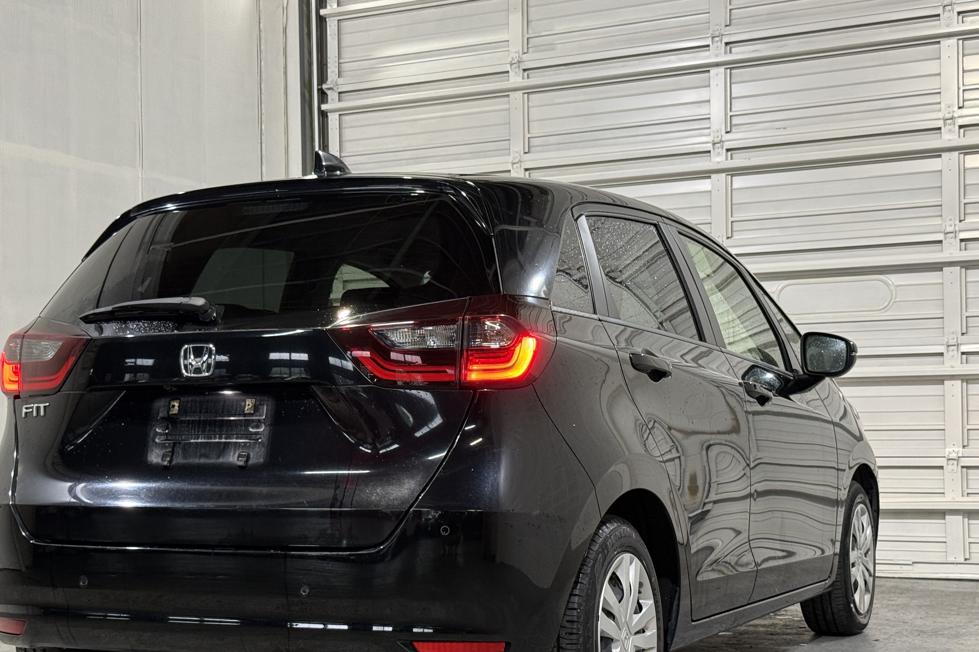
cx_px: 441
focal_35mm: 60
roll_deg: +0.6
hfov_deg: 33.4
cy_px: 409
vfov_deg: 22.6
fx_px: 1632
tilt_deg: +0.3
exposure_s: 1/60
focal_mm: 6.76
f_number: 1.78
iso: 200
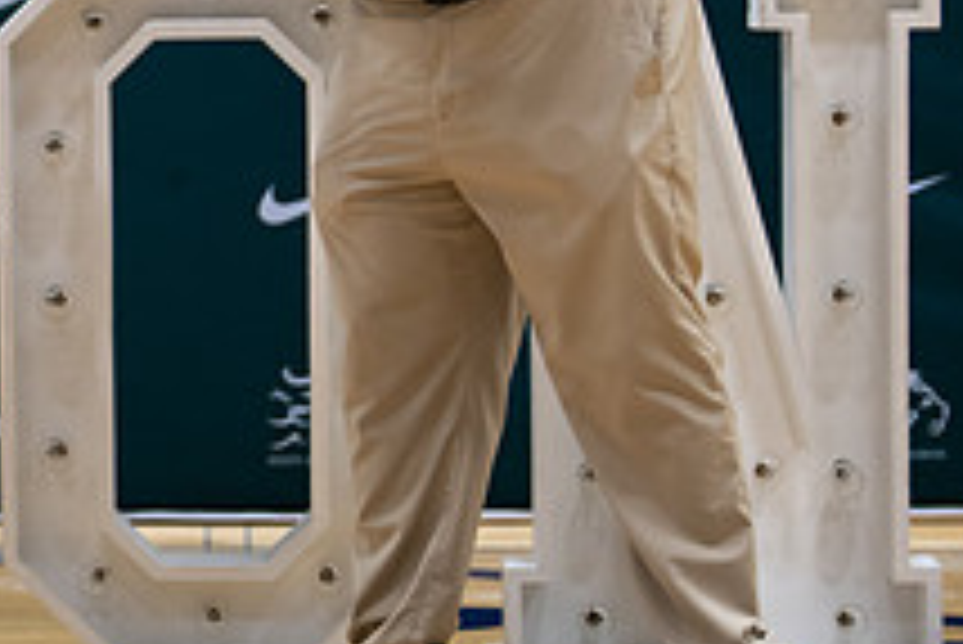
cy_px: 77
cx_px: -361
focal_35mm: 191
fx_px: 5113
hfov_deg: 10.5
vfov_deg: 7.2
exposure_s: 1/320
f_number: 1.2
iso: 320
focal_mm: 50
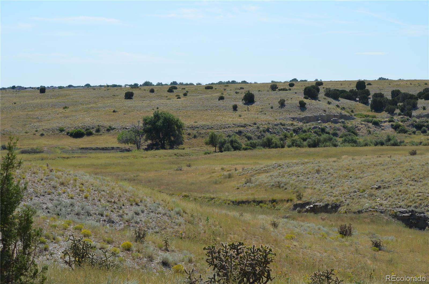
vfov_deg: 16.5
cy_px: 142
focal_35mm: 82
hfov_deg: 24.7
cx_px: 214
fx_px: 981
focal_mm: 55
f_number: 9
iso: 100
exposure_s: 1/320
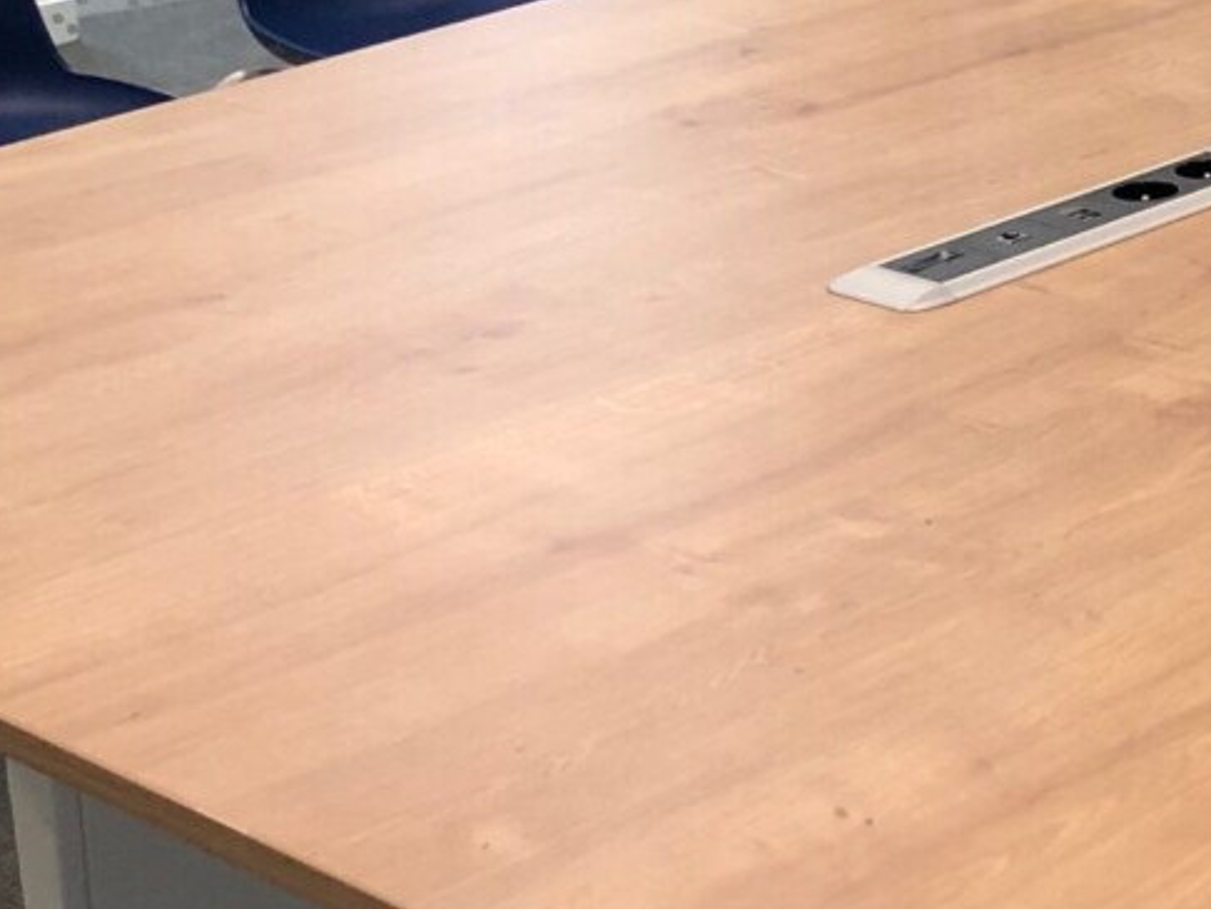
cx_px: 1765
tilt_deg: -14.6
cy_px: -45
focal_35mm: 96
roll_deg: +1.5
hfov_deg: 18.3
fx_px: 3360
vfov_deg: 15.1
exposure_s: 1/17
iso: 40
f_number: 1.8
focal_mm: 4
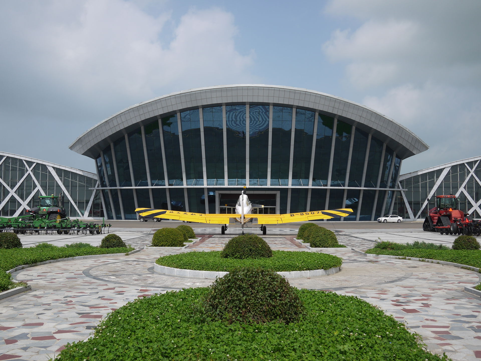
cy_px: 180
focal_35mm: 40
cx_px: 240
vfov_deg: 36.0
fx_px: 556
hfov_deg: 46.8
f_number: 5
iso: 100
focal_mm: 20
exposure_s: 1/1000
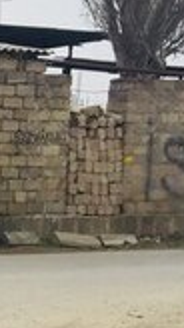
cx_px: -448
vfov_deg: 16.9
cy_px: 191
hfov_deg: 7.7
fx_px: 1104
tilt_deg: -1.9
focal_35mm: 127
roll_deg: -1.5
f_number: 2.2
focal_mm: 4.15
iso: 32
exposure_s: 1/1130
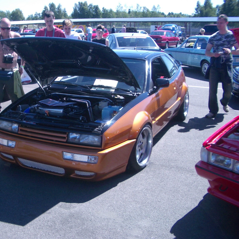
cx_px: 79
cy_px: 119
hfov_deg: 39.5
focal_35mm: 42
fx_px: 328
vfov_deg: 40.0
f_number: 2.6
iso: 50
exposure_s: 1/640
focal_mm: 5.8
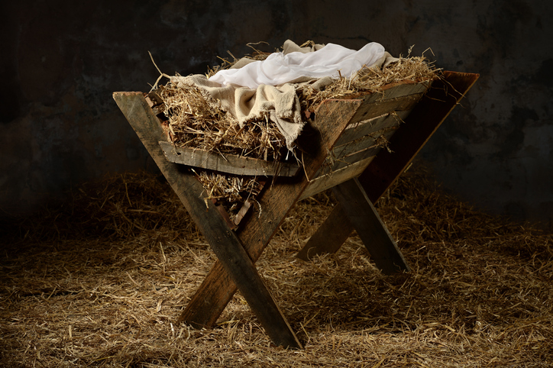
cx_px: 276
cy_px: 184
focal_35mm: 116
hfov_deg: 17.6
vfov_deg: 11.8
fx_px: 1781
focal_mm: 116
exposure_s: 1/160
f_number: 10
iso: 100
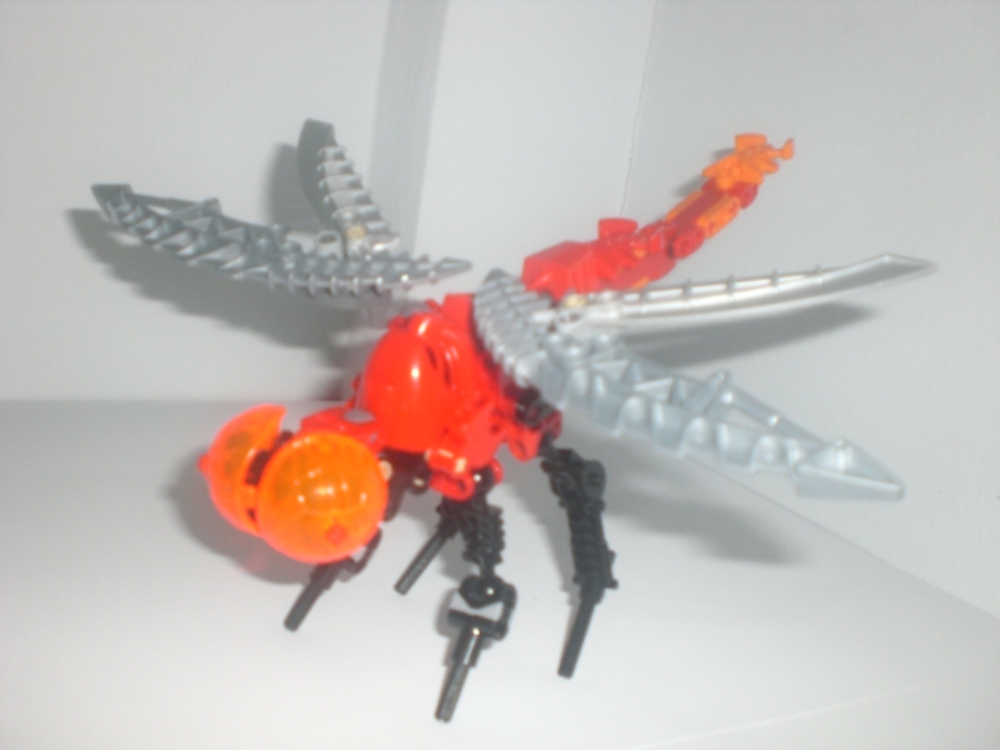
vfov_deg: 37.7
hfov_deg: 49.0
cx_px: 500
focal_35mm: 38
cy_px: 375
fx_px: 1098
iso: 200
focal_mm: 6.3
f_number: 3.1
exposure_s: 1/60
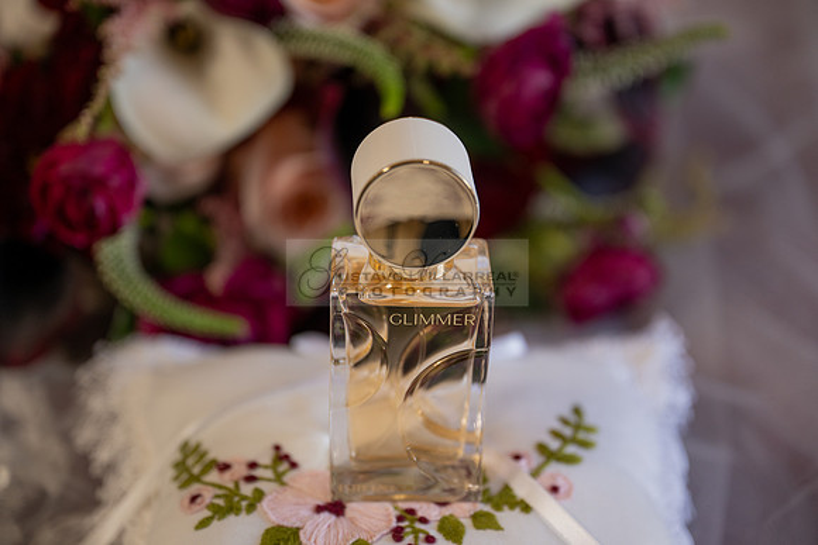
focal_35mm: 70
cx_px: 409
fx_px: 1591
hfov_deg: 28.8
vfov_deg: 19.5
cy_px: 272
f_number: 2.8
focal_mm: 70
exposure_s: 1/320
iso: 640
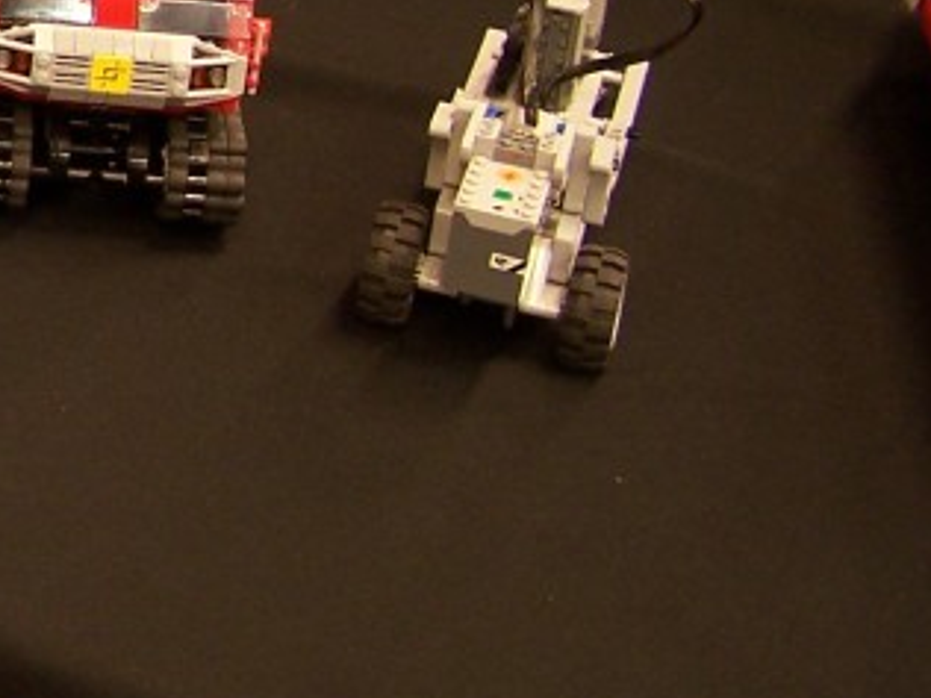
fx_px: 3308
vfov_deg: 11.9
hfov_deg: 14.7
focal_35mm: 123
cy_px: -59
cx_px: -548
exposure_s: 1/2
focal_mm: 6.3
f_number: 2.8
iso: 80
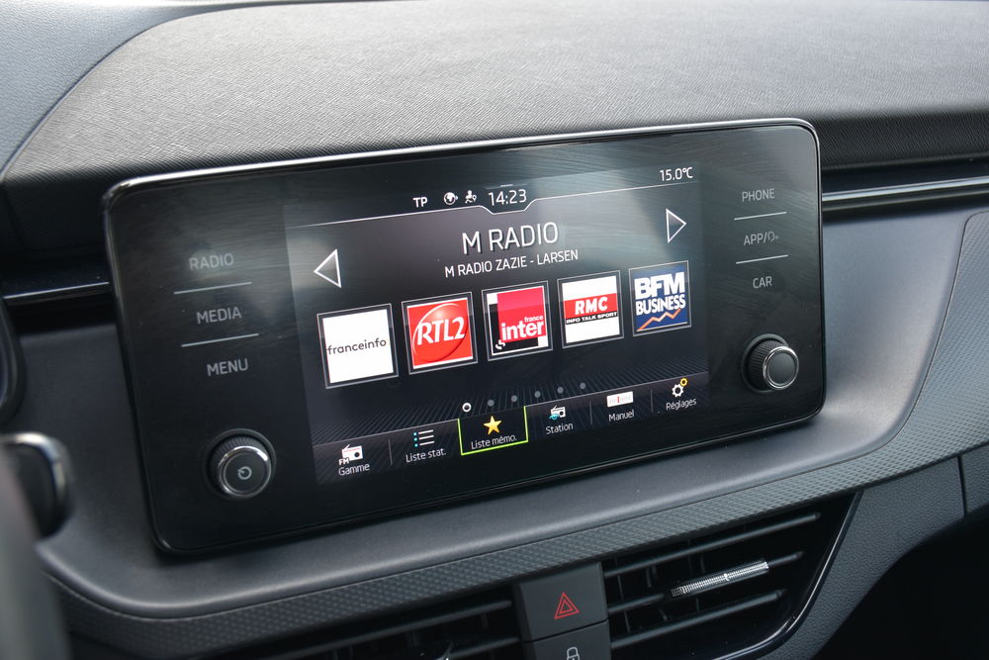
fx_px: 1071
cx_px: 494
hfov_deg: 49.5
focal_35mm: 39
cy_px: 330
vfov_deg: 34.2
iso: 400
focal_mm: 26
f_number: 5
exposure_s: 1/100
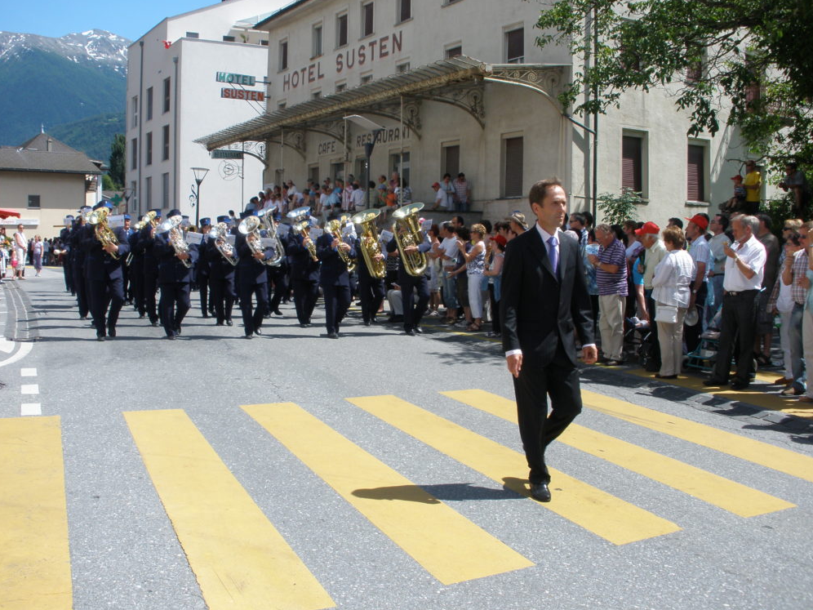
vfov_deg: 38.7
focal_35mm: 37
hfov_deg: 50.1
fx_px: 869
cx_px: 414
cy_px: 297
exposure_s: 1/320
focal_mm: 6.3
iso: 80
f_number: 5.6
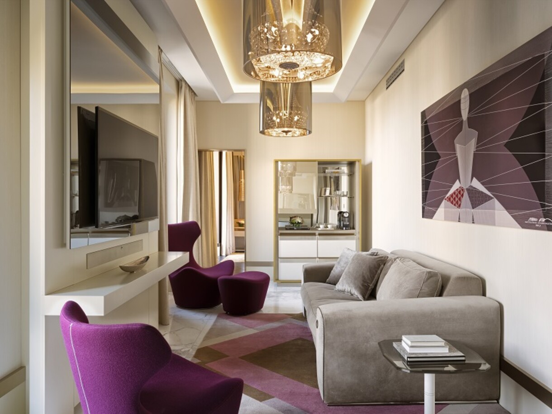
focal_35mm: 26
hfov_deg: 67.3
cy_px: 207
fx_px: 415
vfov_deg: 53.1
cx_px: 276
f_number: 16
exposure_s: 1
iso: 400
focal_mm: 32.6
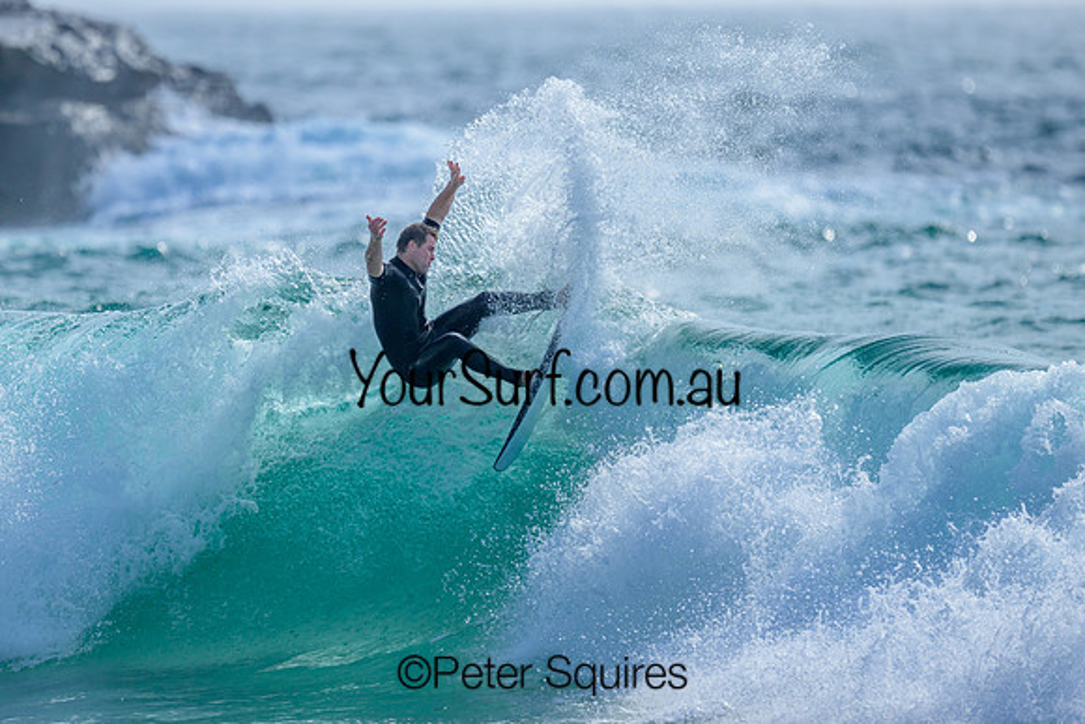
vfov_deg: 1.7
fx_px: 25005
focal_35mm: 829
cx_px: 563
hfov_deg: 2.5
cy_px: 349
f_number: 6.3
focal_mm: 800
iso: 220
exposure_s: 1/2000
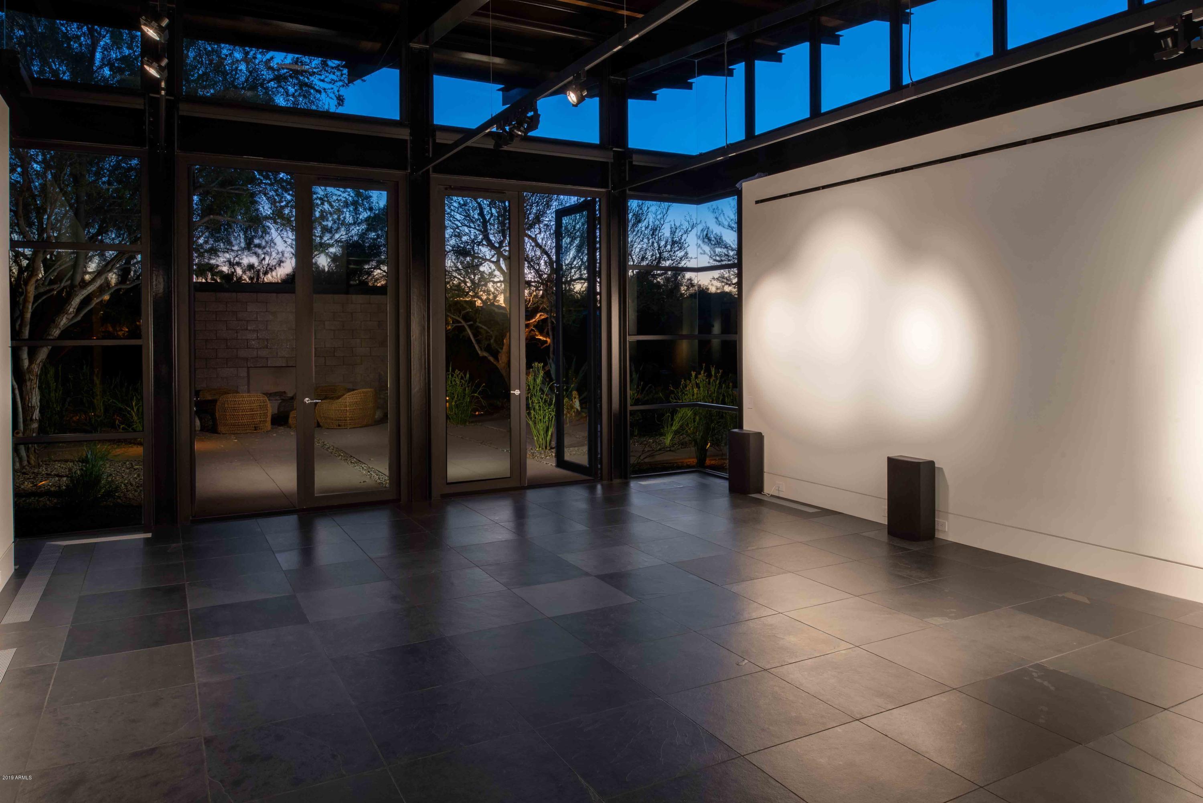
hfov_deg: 73.7
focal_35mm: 24
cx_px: 602
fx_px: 802
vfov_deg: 53.2
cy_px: 402
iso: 250
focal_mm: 24
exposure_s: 1.6
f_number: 16
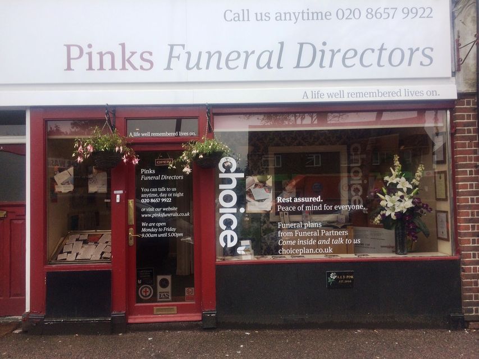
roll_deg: +2.9
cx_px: 240
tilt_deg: -0.1
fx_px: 401
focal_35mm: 29
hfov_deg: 61.7
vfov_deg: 48.2
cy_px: 180
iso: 32
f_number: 2.2
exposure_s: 1/366
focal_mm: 4.15
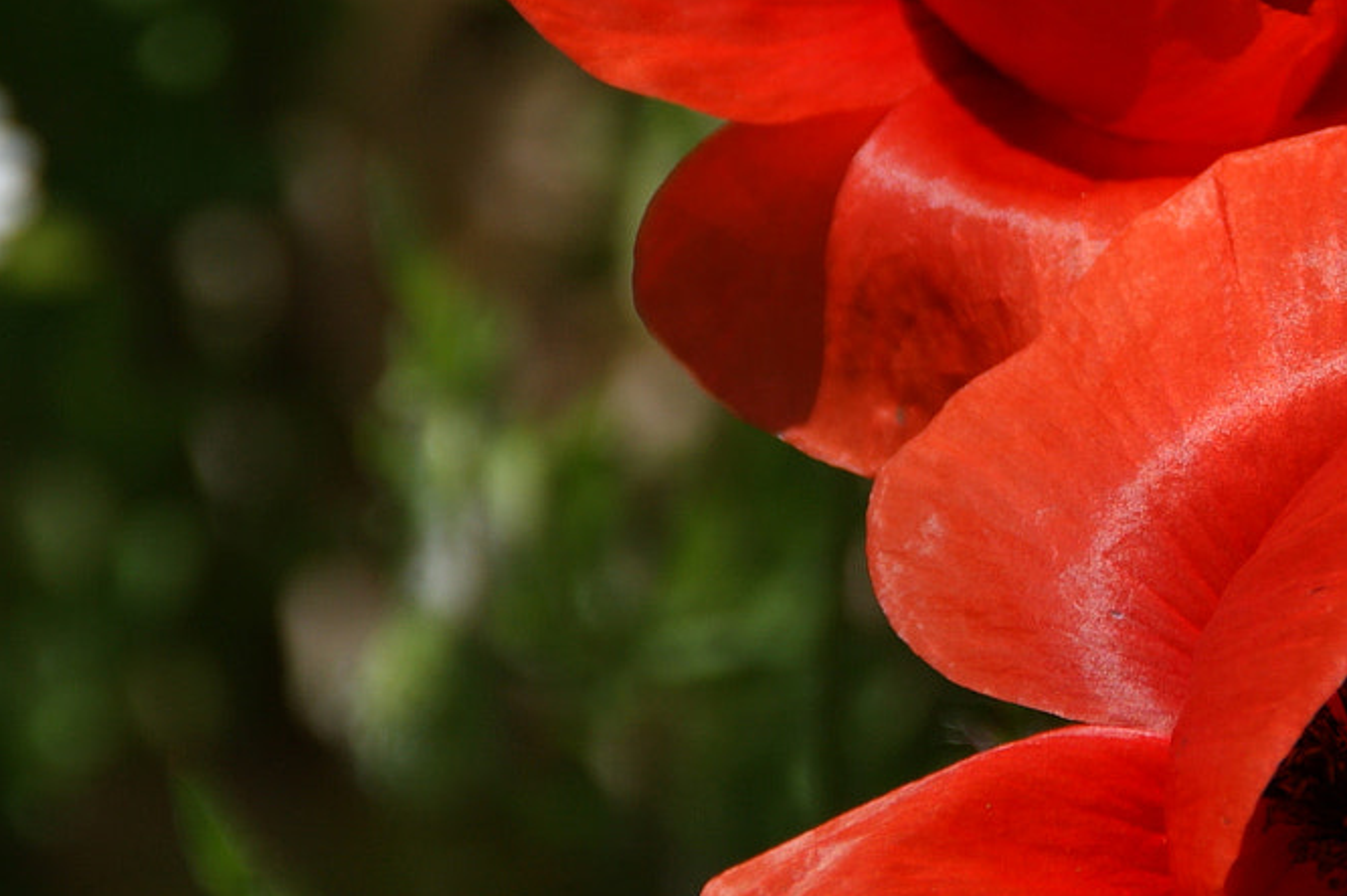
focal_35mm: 721
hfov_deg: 2.9
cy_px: 201
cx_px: 1337
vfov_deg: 1.9
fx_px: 26957
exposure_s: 1/400
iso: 100
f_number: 8
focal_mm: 200
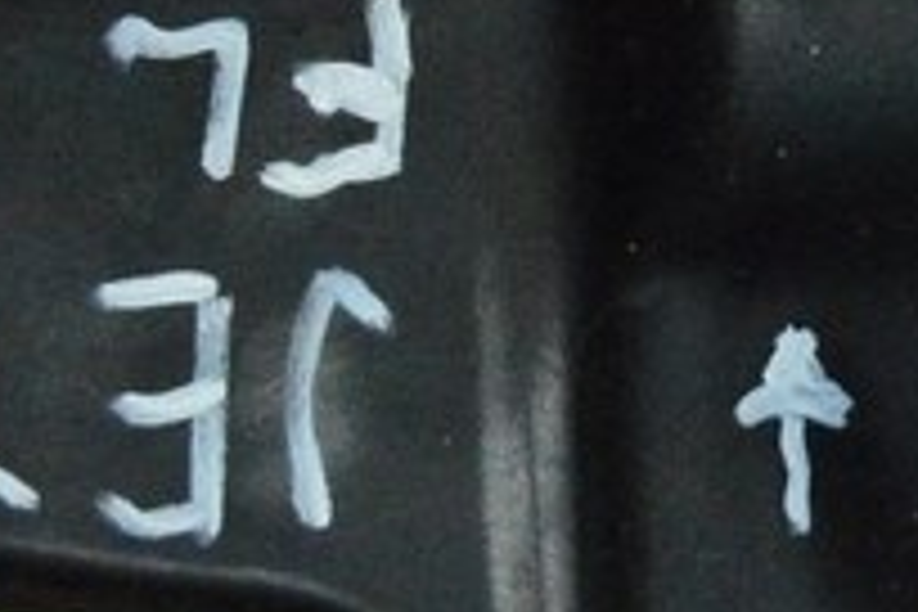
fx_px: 5189
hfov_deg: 10.1
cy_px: 106
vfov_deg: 6.7
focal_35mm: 204
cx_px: 518
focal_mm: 27
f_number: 4
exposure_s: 1/1000
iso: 6400
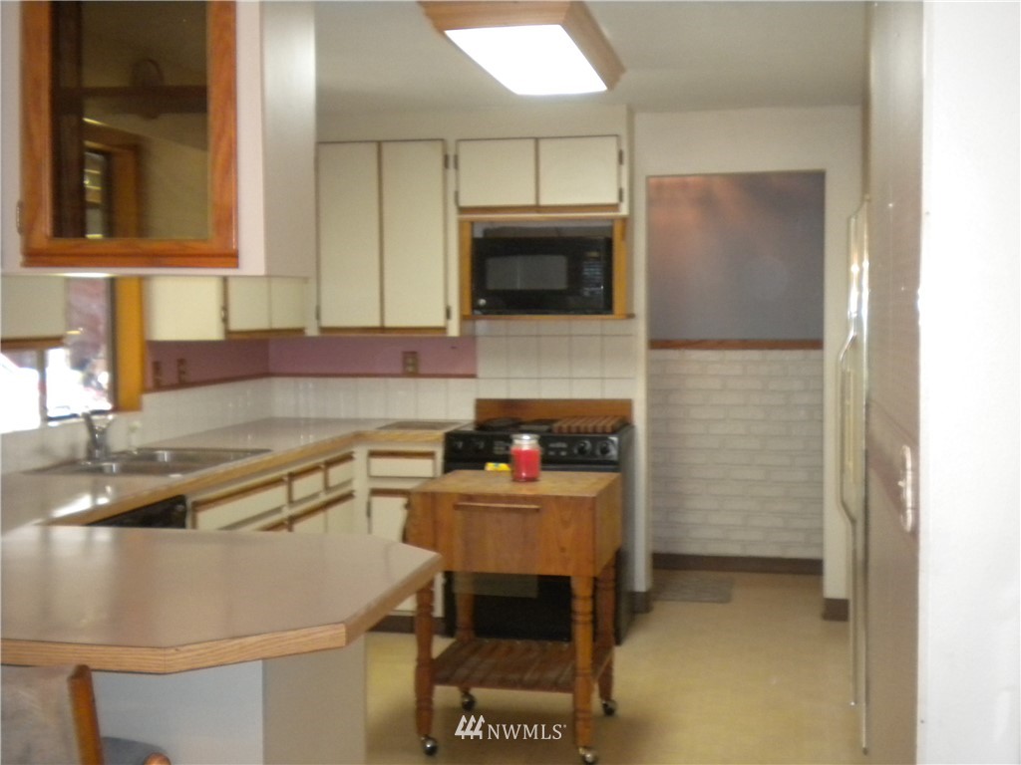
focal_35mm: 41
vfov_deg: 35.1
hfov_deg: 45.8
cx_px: 510
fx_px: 1209
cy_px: 382
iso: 400
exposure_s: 1/30
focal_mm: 7.4
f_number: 3.5
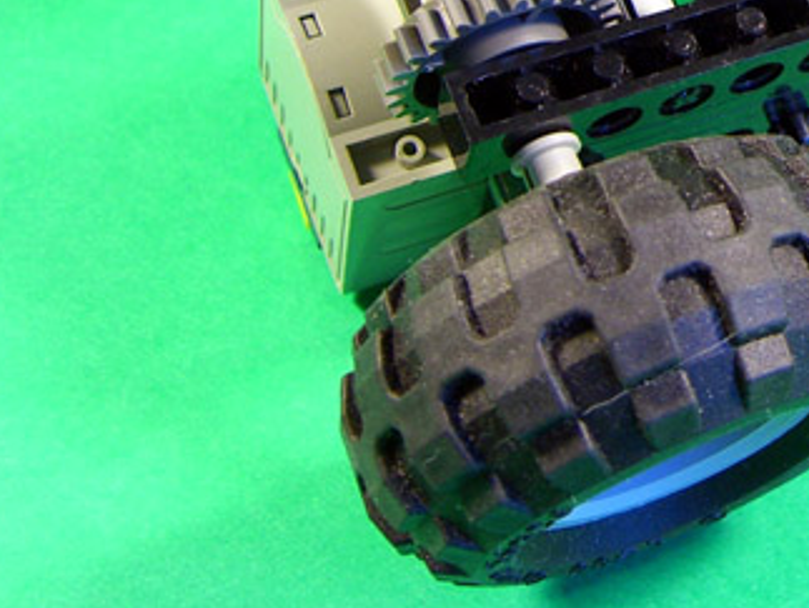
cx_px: 847
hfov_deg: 20.1
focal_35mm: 94
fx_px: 2199
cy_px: -113
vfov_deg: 15.2
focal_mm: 7.9
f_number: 2.8
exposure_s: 1/25
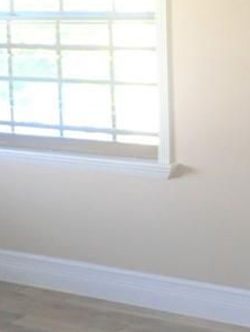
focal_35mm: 101
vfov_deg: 19.3
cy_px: 93
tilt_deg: -6.7
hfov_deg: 14.6
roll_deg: +1.3
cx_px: 161
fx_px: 971
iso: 160
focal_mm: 4.15
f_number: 2.2
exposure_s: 1/30
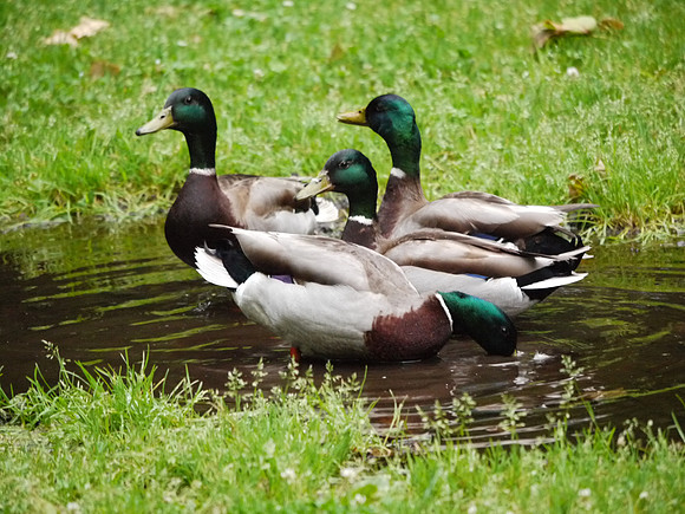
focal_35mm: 456
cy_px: 257
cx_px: 342
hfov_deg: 4.3
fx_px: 9024
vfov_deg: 3.3
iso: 1250
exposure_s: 1/160
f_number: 5.2
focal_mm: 228
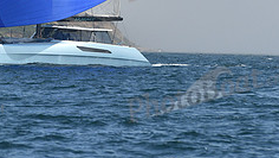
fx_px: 3812
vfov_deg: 2.4
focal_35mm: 515
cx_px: 66
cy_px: -74
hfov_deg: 4.2
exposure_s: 1/1600
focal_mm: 200
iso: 320
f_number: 8
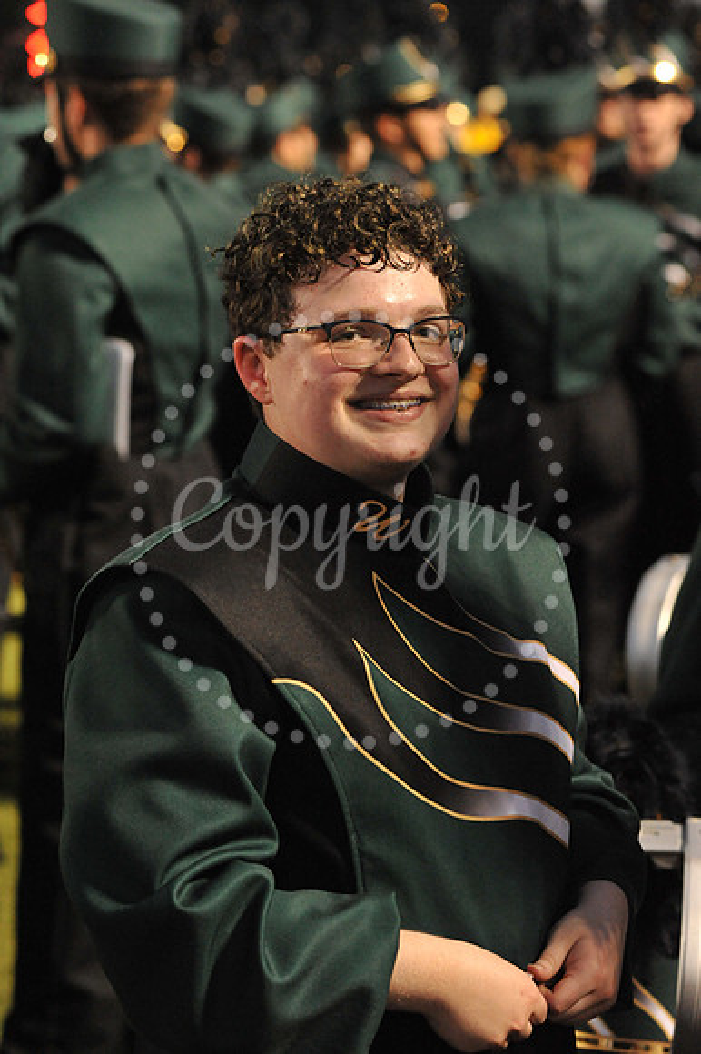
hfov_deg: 13.7
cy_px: 527
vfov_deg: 20.4
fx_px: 2924
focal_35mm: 100
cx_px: 350
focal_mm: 100
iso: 5000
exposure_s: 1/125
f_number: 5.6
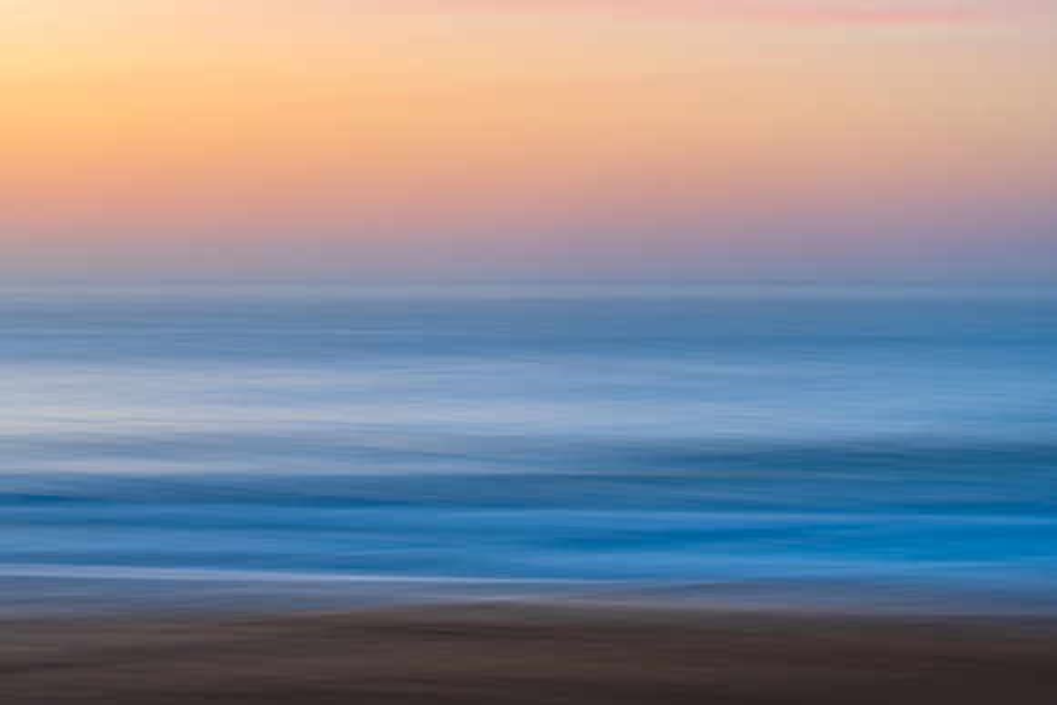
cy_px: 352
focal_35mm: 143
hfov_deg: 14.4
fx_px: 4187
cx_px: 528
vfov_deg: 9.6
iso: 50
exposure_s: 1.6
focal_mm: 92
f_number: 22
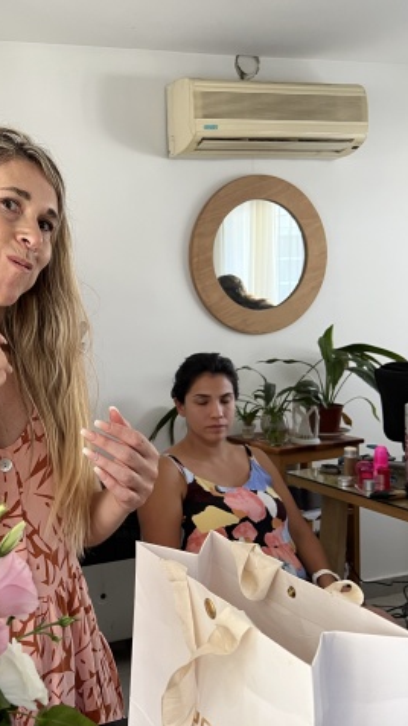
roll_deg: +2.6
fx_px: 731
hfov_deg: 29.2
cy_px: 362
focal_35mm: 38
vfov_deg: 52.8
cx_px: 3
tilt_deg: -4.9
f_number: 1.5
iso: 125
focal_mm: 5.7
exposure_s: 1/60
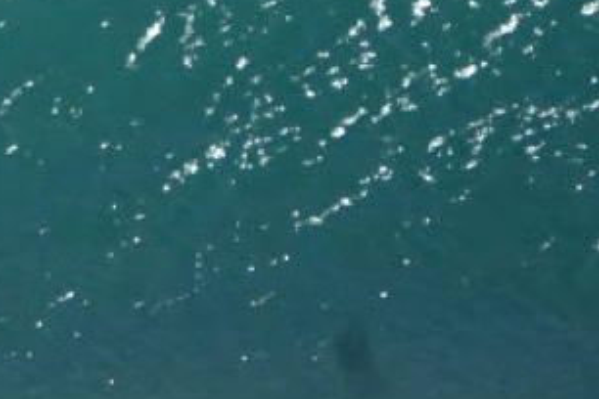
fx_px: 43491
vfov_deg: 0.5
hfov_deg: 0.8
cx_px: -1202
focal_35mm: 2614
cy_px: -241
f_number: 6.3
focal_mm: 400
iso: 250
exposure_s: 1/3200
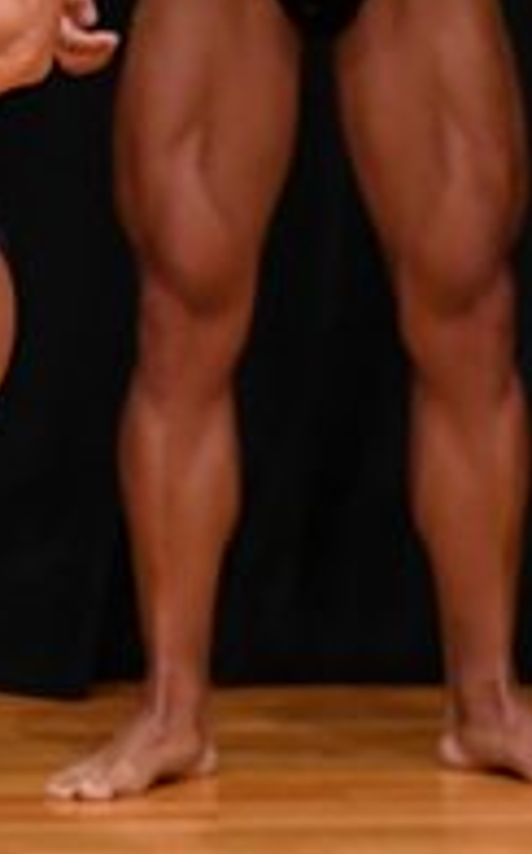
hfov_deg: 1.1
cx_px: -150
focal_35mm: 1150
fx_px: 26756
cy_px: 235
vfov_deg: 1.8
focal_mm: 190
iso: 3200
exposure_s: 1/400
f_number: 5.6
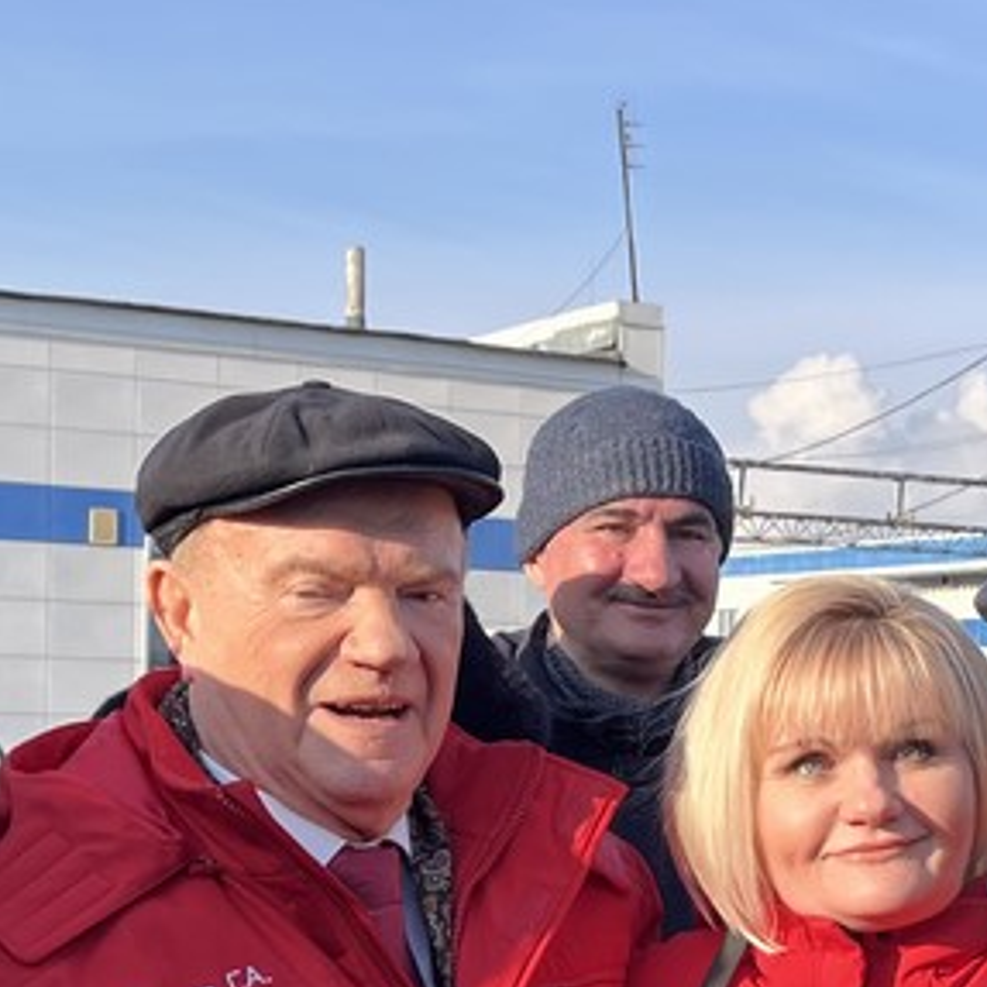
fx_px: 2645
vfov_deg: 20.8
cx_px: 767
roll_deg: -2.1
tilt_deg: -1.9
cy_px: 856
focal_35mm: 82
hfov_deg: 20.9
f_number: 1.6
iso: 50
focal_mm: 5.1
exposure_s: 1/1862
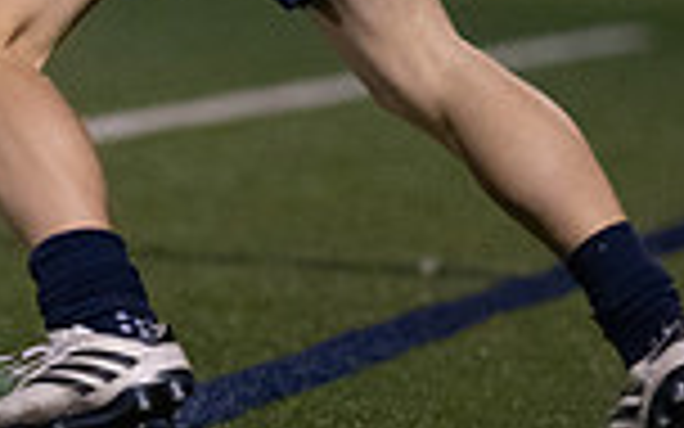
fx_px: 19406
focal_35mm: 1041
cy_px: -264
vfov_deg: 1.3
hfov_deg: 2.0
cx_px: 62
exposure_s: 1/1250
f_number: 2.8
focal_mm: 170
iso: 2500
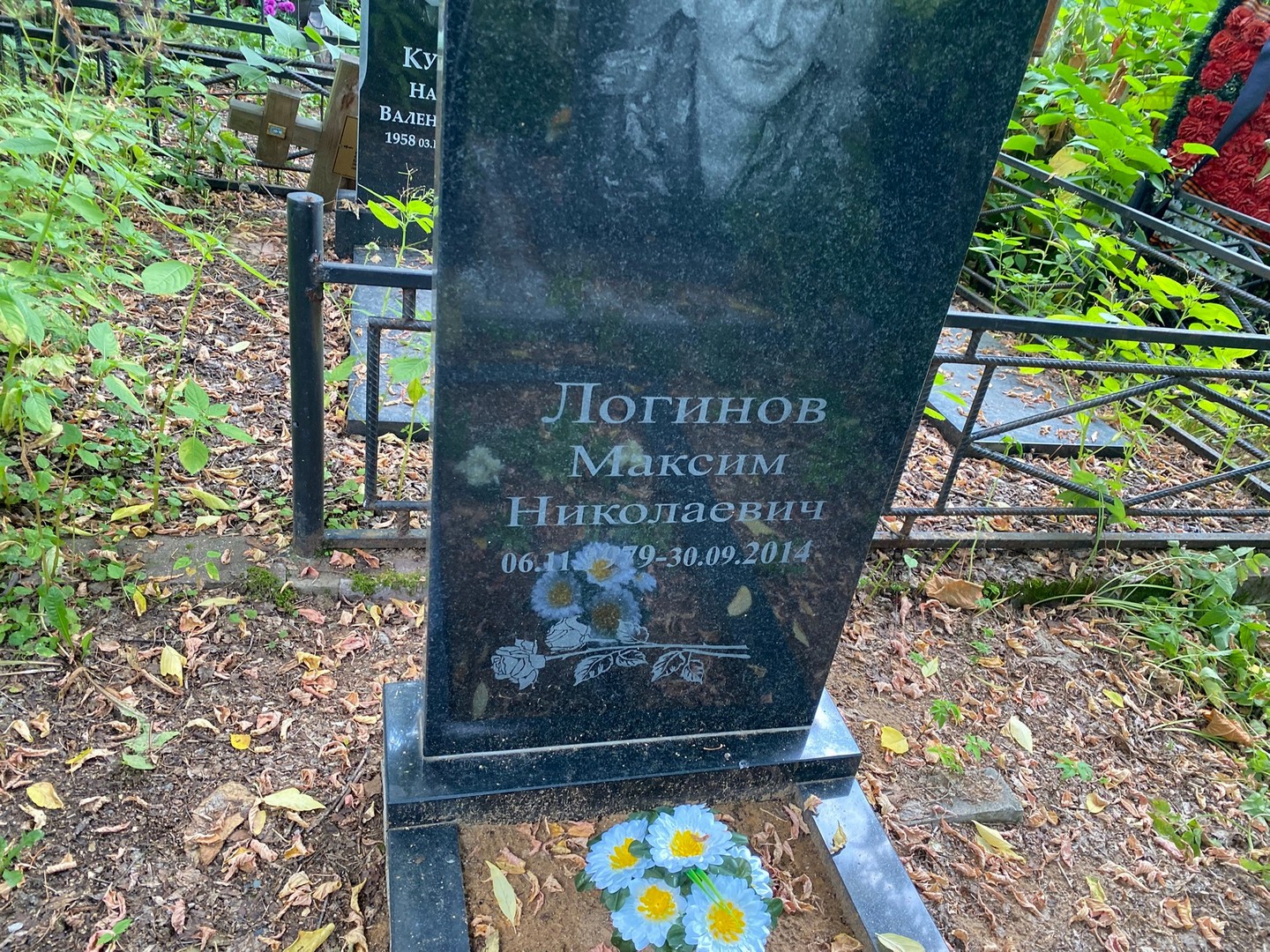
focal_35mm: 26
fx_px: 954
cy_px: 476
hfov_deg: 67.3
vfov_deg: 53.1
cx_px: 635
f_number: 1.8
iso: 125
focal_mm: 4.25
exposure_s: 1/101
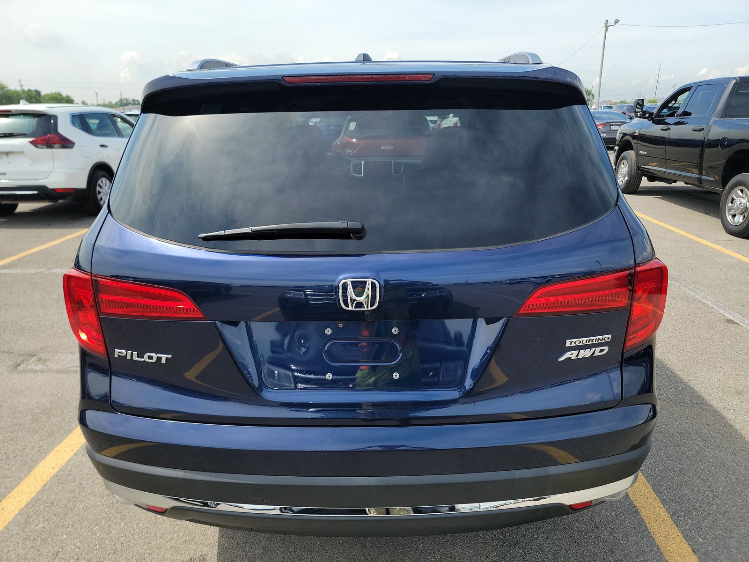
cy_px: 281
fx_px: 519
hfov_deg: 71.6
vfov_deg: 56.8
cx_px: 374
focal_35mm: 24
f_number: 1.8
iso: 50
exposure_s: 1/474
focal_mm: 6.7
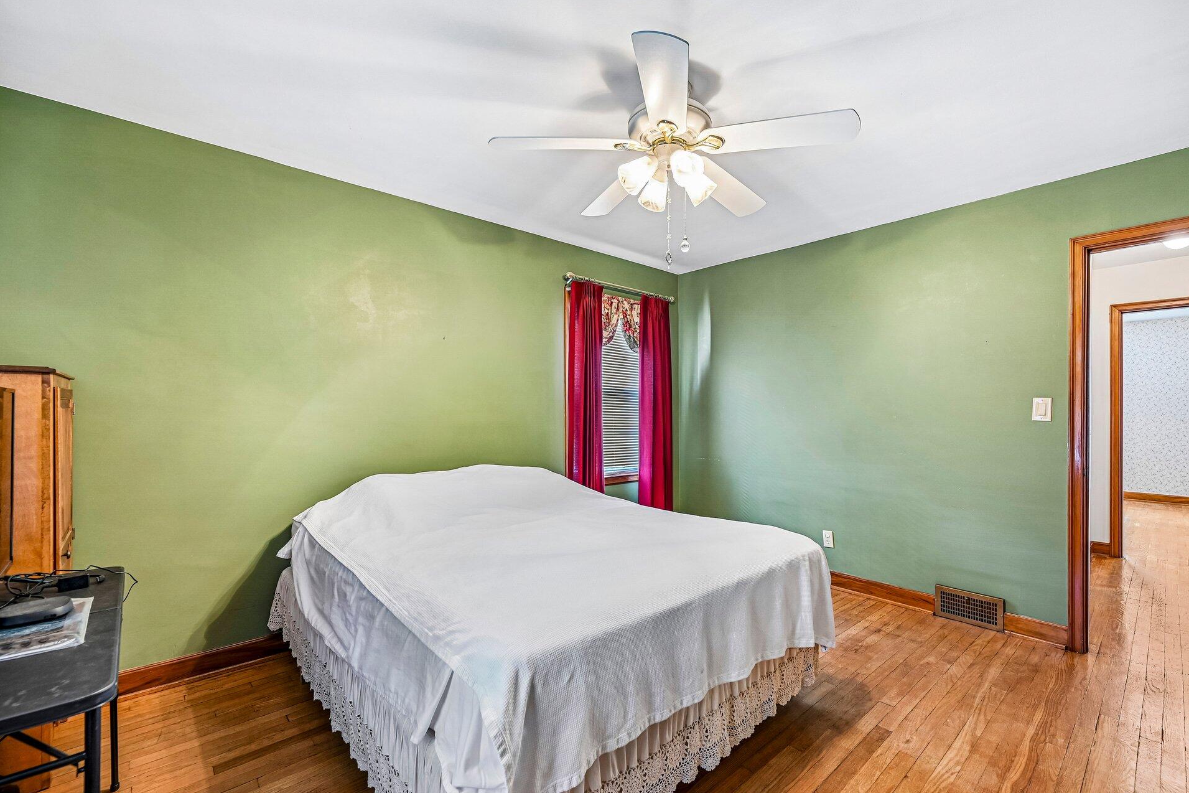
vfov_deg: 77.3
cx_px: 627
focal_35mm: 15
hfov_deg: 100.3
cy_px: 412
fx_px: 495
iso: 400
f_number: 4.8
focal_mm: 14
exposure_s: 1/6
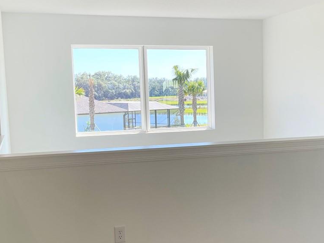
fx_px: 515
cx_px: 210
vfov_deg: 26.5
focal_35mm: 55
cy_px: 145
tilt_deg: -6.1
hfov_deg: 34.7
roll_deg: +1.1
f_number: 1.6
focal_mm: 5.1
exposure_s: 1/605
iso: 32
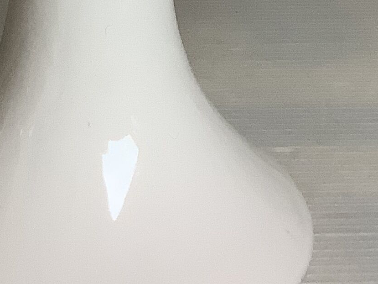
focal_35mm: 122
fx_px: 1332
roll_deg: +0.1
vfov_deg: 11.6
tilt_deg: -14.1
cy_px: -164
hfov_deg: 16.0
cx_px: 64
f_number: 2.4
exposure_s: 1/120
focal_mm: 3.3
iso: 80
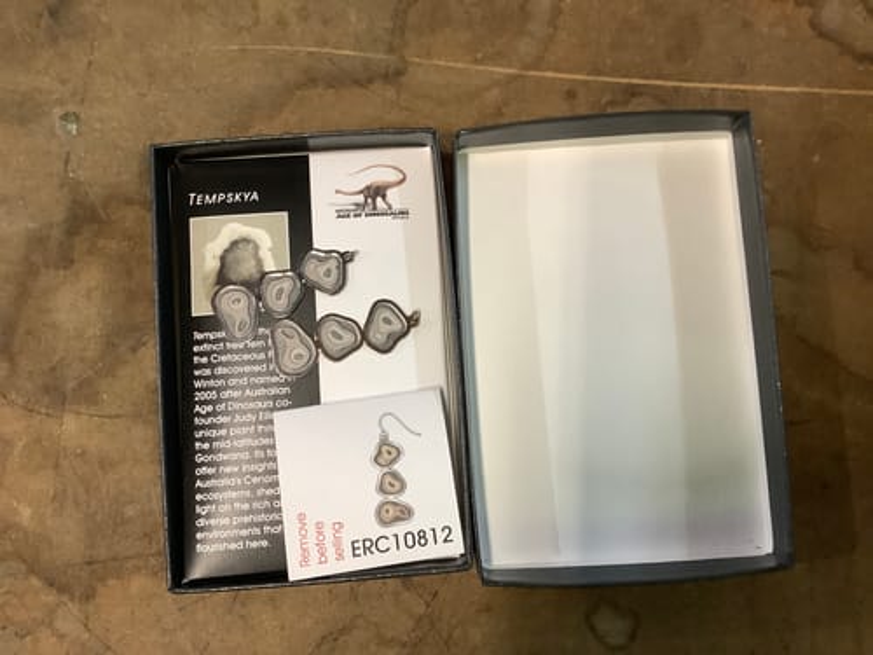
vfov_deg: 45.4
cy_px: 328
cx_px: 436
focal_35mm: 31
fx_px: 782
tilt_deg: -83.7
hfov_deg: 58.4
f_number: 2.4
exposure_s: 1/50
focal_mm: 3.3
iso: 160
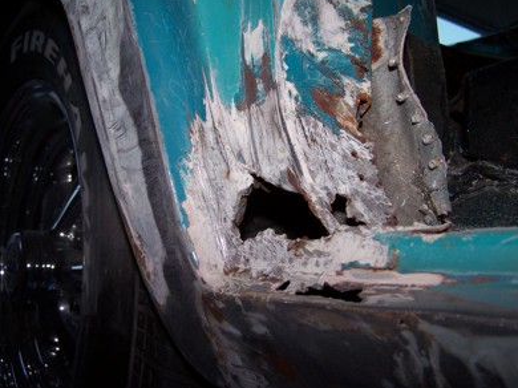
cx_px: 255
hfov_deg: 47.9
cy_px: 193
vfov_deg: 36.8
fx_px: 583
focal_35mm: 39
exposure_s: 1/60
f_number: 2.8
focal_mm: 6.3
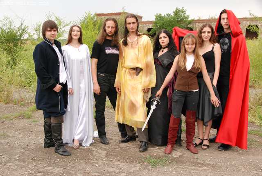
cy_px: 88
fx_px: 328
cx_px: 131
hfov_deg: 43.5
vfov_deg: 30.0
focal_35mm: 45
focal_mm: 30
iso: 640
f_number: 8
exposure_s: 1/250
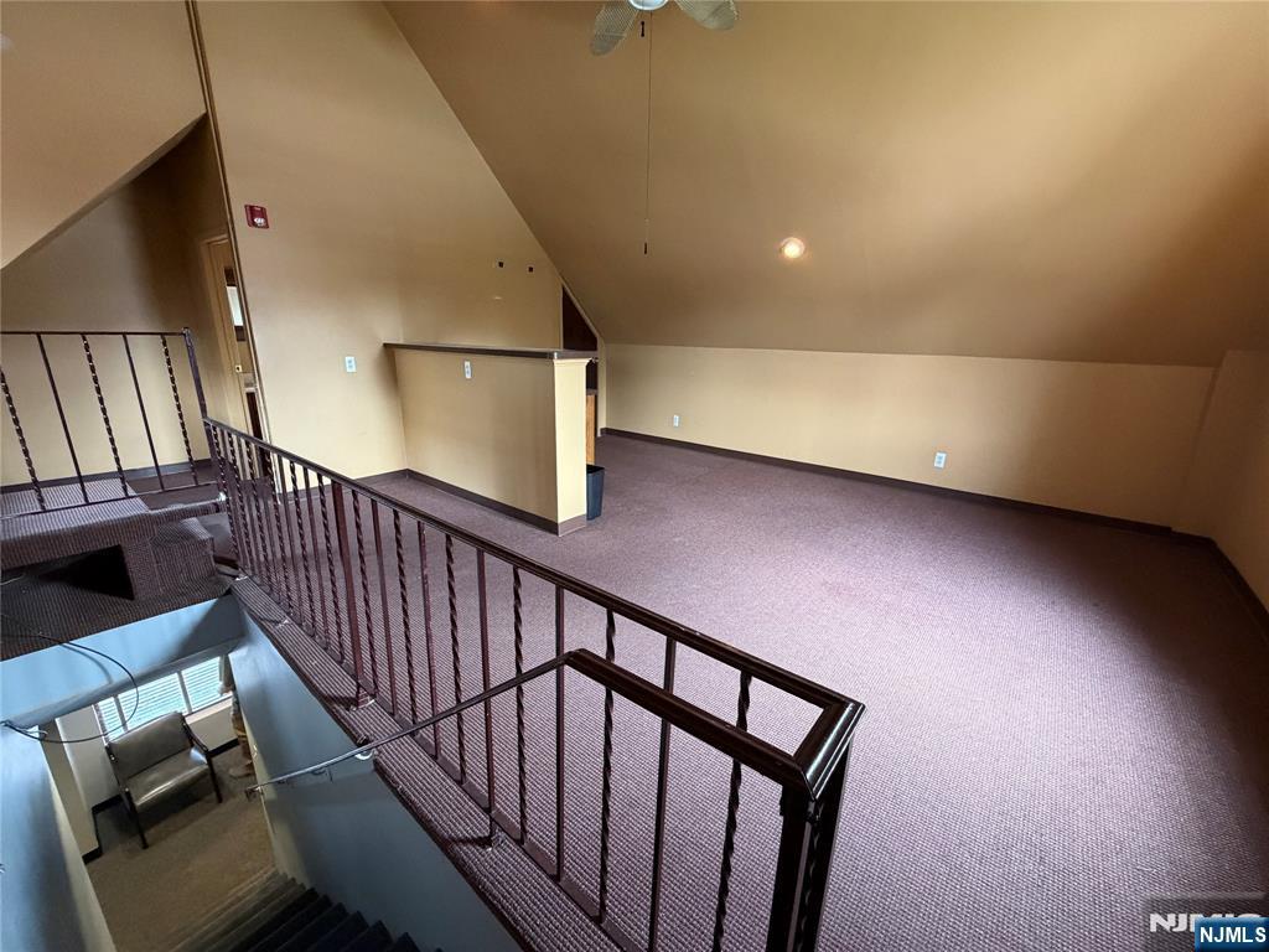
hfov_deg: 102.1
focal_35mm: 14
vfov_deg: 85.7
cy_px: 476
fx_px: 513
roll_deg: -1.0
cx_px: 634
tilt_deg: -15.6
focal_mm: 2.22
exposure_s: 1/60
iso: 500
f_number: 2.2
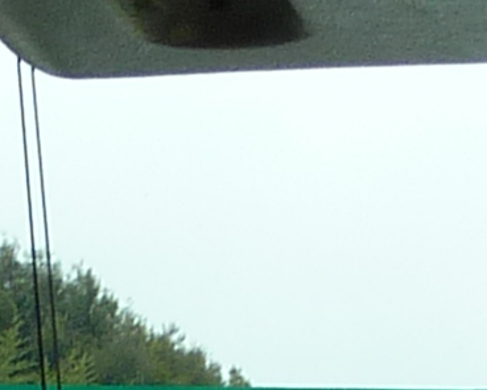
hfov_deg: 7.0
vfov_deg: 5.4
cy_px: 892
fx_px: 3982
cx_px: 344
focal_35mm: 276
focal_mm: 4.7
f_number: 4
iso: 80
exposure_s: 1/160
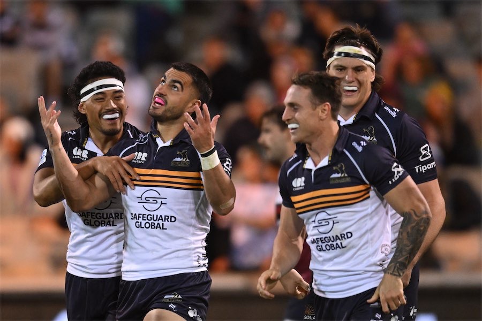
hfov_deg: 5.2
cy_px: 160
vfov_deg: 3.4
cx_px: 241
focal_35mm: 400
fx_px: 5355
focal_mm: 400
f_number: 2.8
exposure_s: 1/1250
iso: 4000
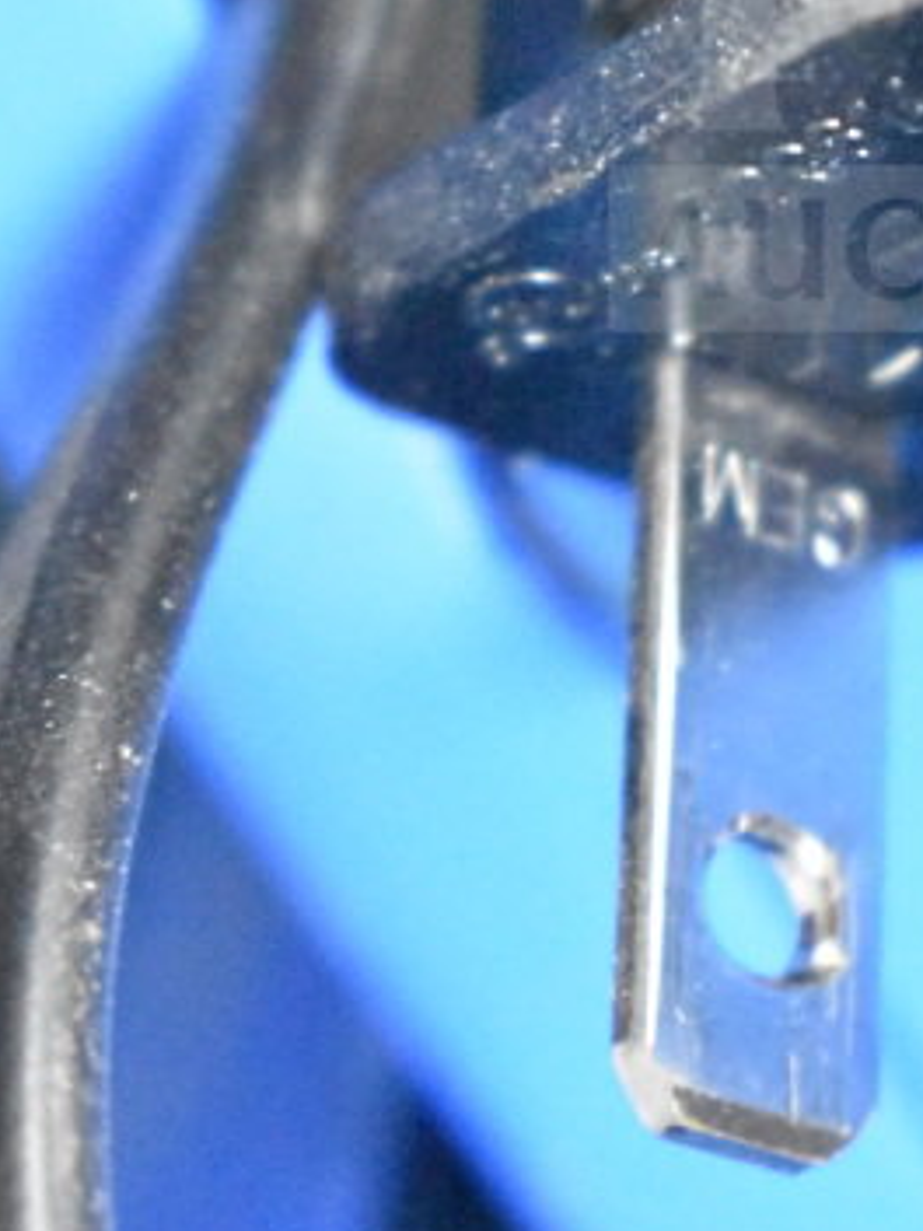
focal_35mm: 206
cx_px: 1000
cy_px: 54
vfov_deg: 9.5
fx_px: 7333
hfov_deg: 7.2
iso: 22800
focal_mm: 55
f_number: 5.6
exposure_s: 1/100
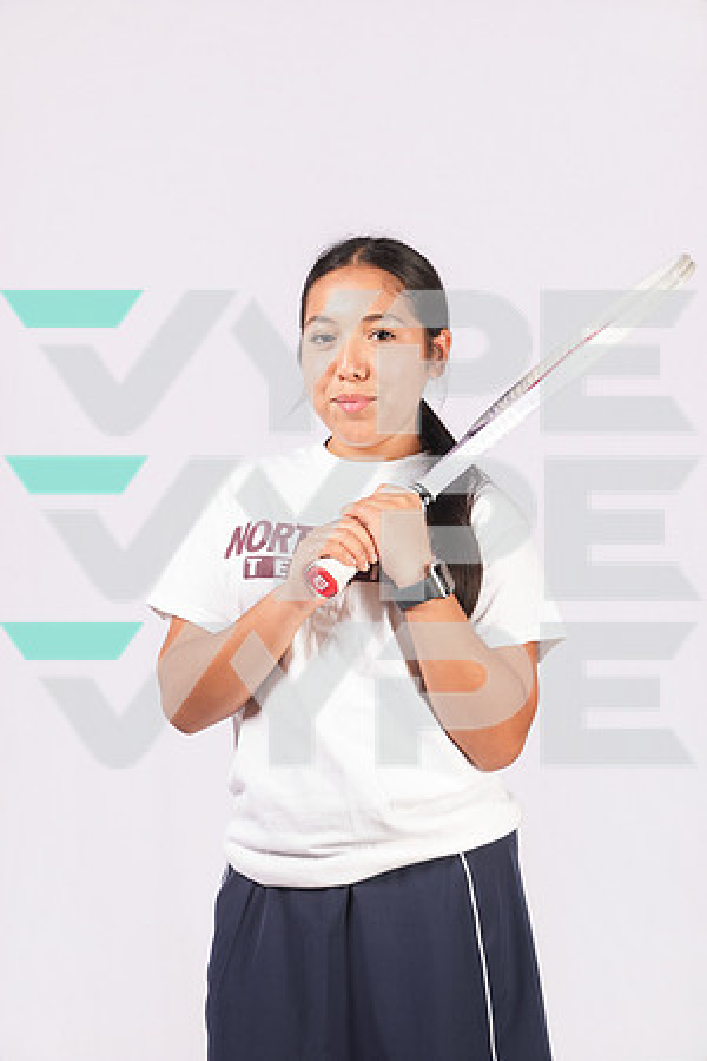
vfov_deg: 30.1
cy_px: 530
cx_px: 354
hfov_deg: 20.3
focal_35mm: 67
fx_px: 1974
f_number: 5.6
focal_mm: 67
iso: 160
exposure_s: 1/125
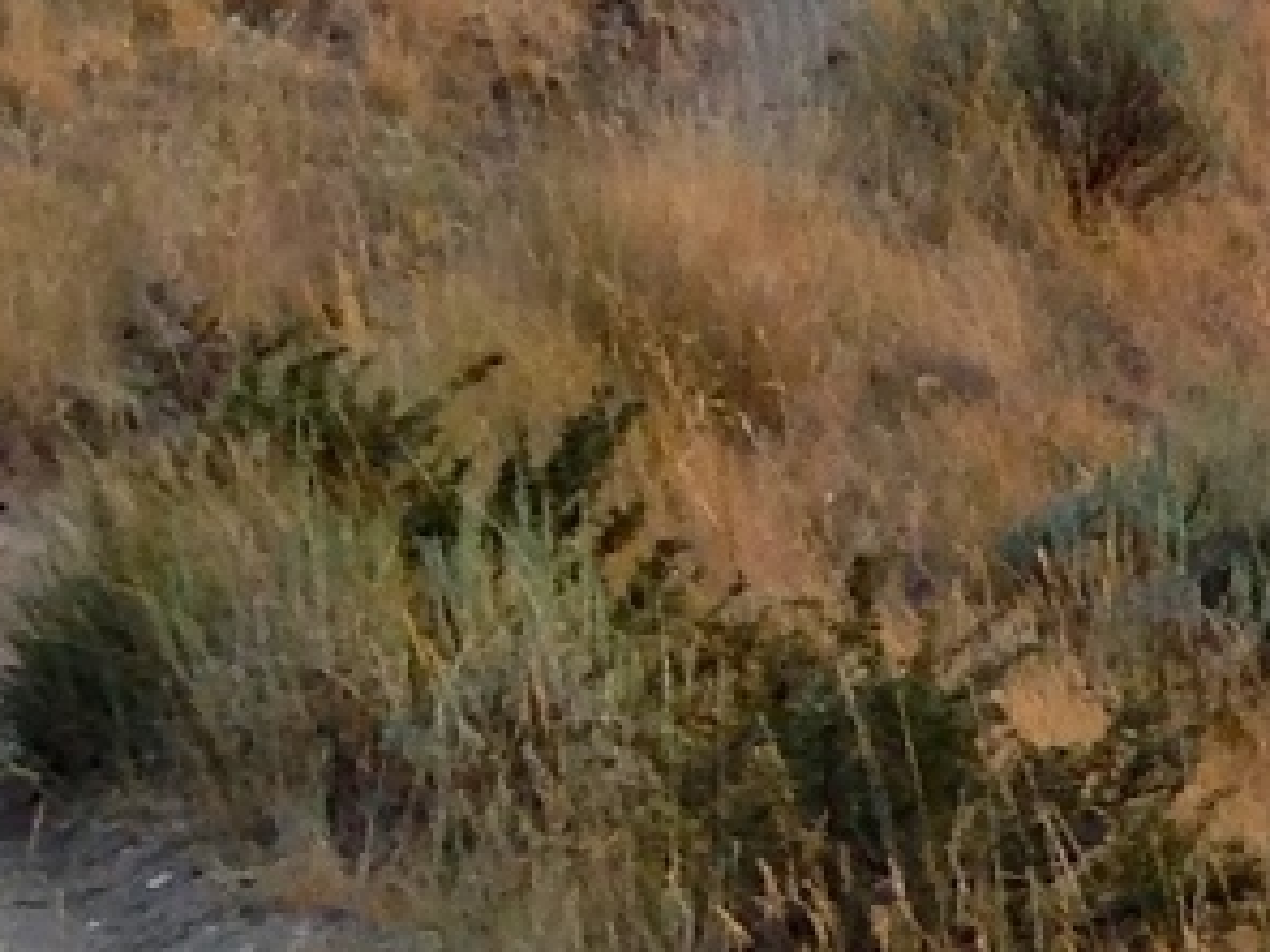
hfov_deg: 7.9
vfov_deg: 6.6
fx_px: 8181
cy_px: 1226
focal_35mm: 223
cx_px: 3505
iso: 50
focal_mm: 4.12
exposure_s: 1/134
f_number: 2.4
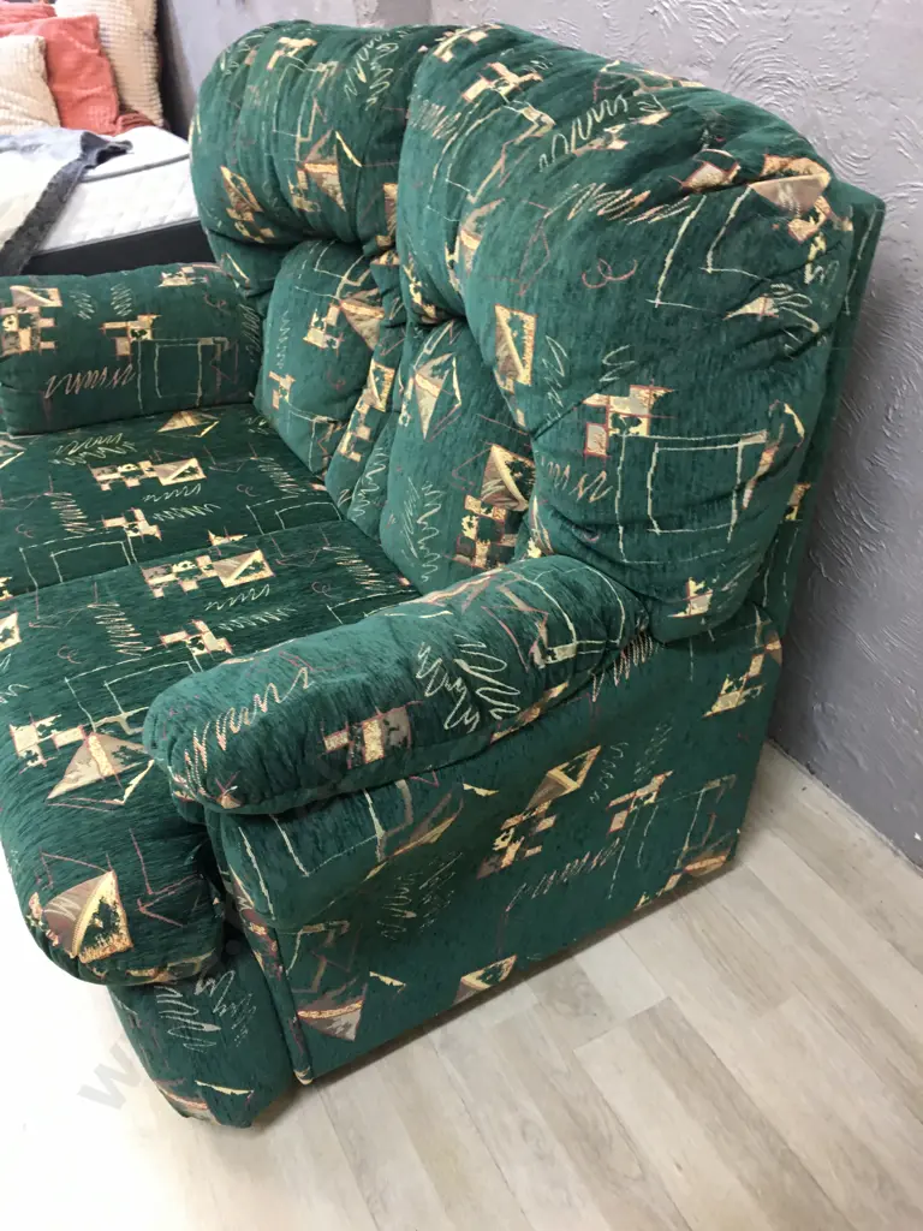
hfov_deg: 48.2
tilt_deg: -33.2
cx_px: 462
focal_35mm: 29
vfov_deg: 61.7
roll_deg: +8.0
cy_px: 616
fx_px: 1031
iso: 80
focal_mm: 4.15
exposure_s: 1/17
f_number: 2.2
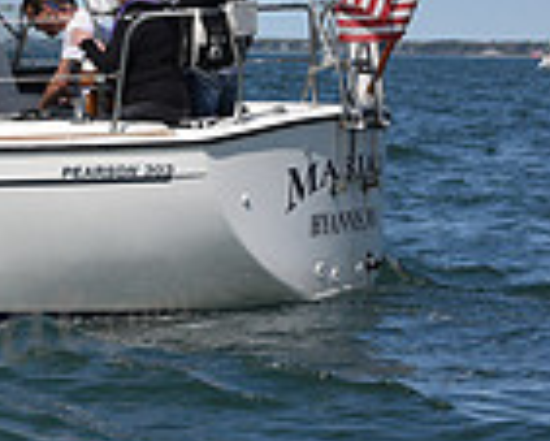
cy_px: -185
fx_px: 4724
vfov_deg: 5.3
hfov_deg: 6.5
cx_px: -558
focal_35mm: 290
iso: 320
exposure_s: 1/1000
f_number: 7.1
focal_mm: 75
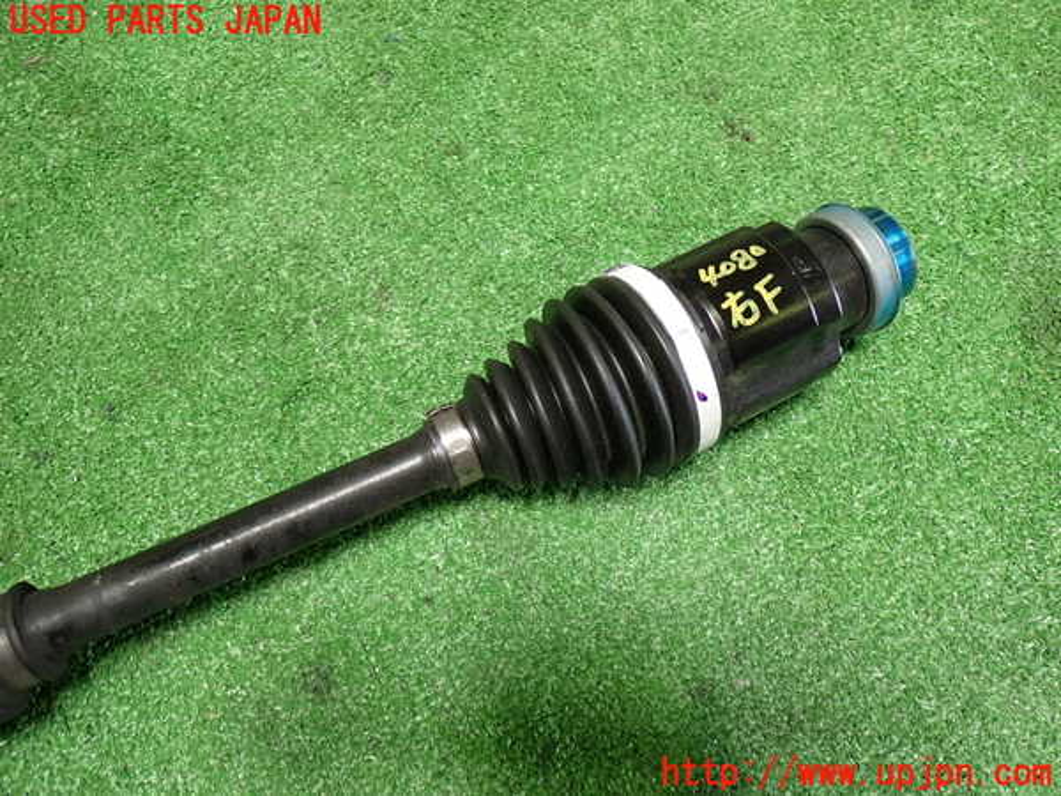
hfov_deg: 60.0
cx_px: 530
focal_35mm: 30
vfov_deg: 46.8
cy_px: 398
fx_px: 920
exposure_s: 1/50
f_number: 2.3
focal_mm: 5.4
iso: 200
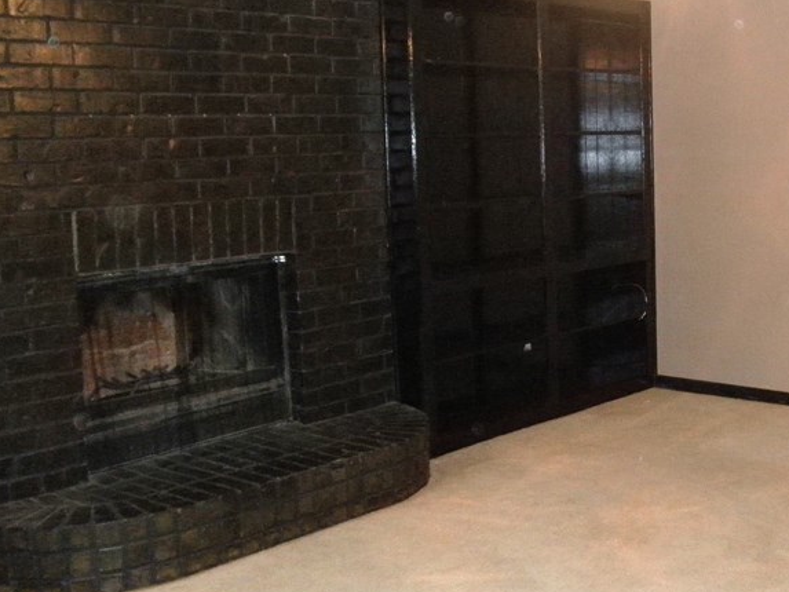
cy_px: 259
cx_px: 611
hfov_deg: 37.1
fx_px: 1140
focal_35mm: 50
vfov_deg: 29.1
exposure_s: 1/30
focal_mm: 5
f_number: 3
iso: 800
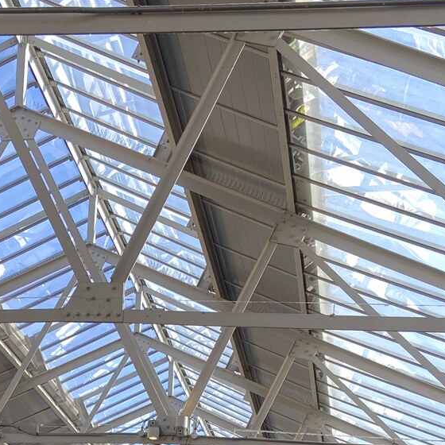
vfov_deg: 19.2
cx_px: 143
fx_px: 1222
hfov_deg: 20.6
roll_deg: -2.8
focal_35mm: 84
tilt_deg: +9.5
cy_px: 567
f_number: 1.8
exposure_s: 1/126
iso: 32
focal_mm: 4.25
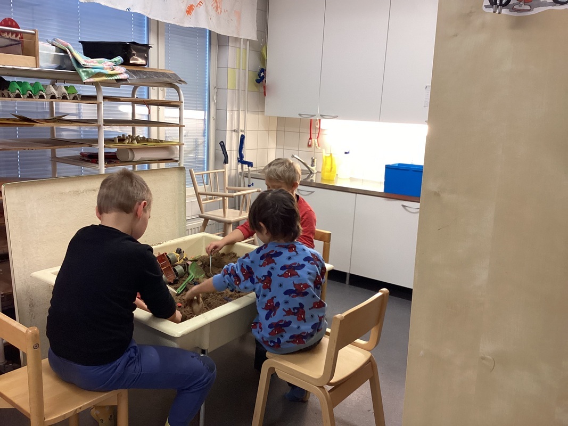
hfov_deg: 58.4
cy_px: 213
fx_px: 509
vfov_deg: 45.4
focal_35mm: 31
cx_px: 284
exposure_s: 1/50
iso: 160
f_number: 2.4
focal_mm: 3.3
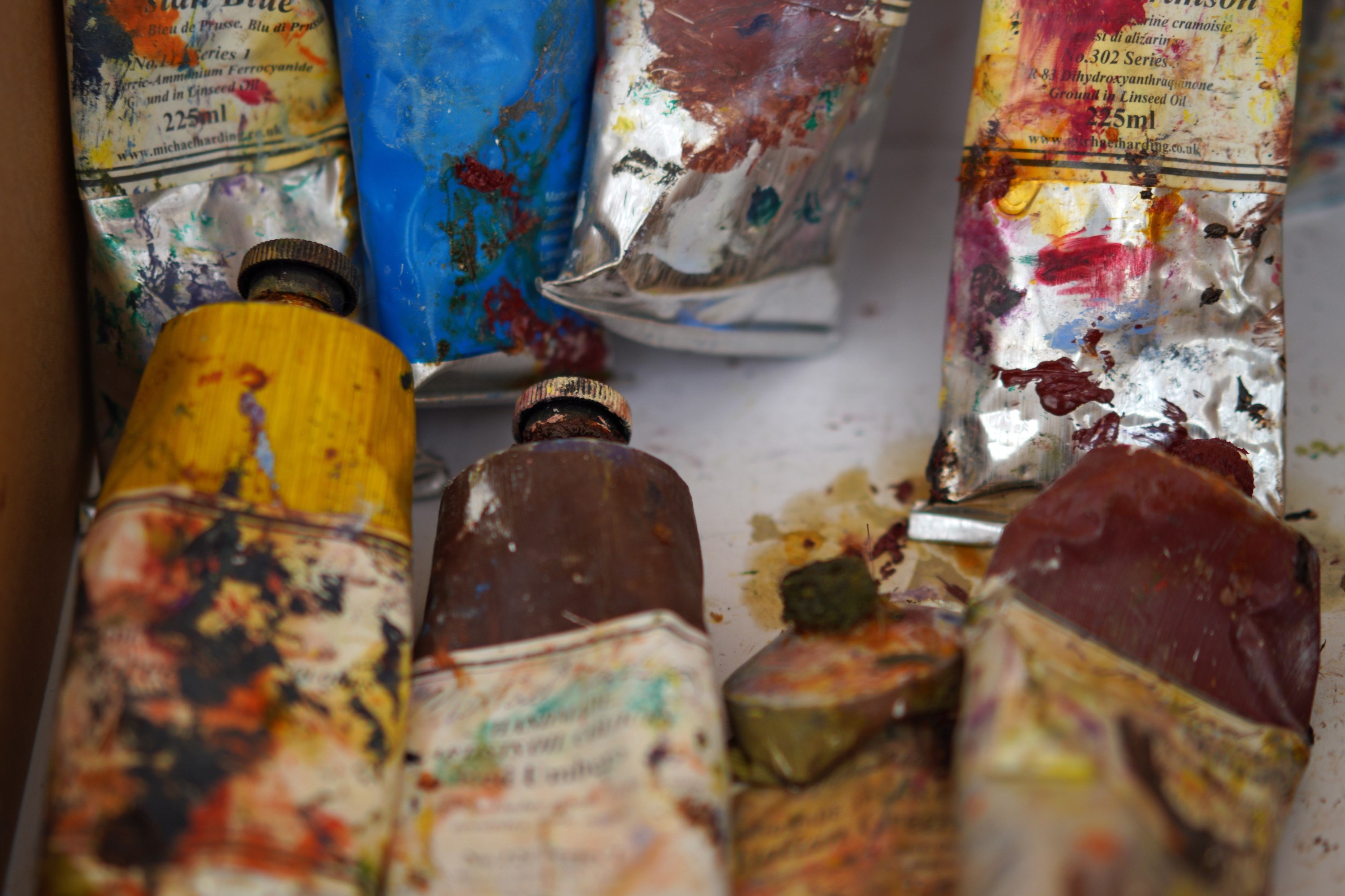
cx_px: 672
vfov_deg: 16.6
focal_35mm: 82
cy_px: 448
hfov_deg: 24.8
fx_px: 3063
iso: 100
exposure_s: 1/20
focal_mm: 55
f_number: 1.8
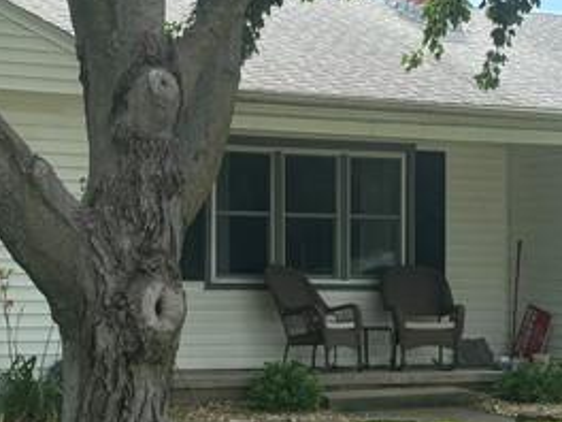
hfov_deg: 19.4
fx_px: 1640
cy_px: 226
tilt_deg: +0.9
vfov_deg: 14.6
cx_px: 230
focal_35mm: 101
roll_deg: -1.0
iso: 50
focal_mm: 5.96
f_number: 1.6
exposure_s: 1/1458
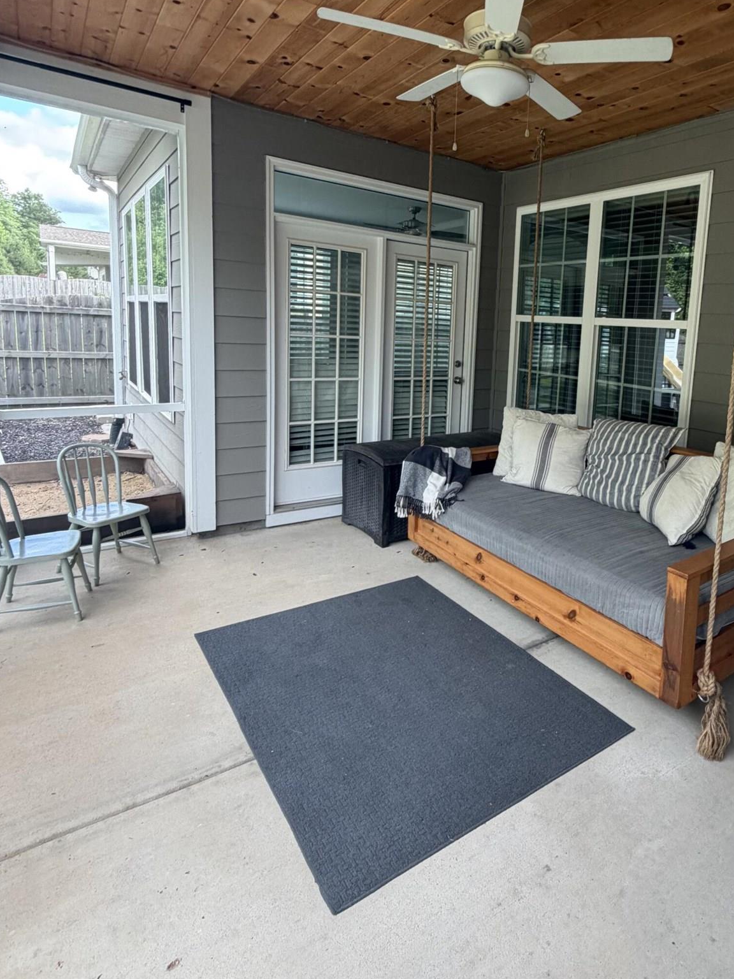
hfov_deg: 61.5
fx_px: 594
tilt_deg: -6.6
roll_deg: -3.7
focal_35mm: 21
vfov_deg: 78.4
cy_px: 410
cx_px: 506
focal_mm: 2.22
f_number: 2.2
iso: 125
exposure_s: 1/121
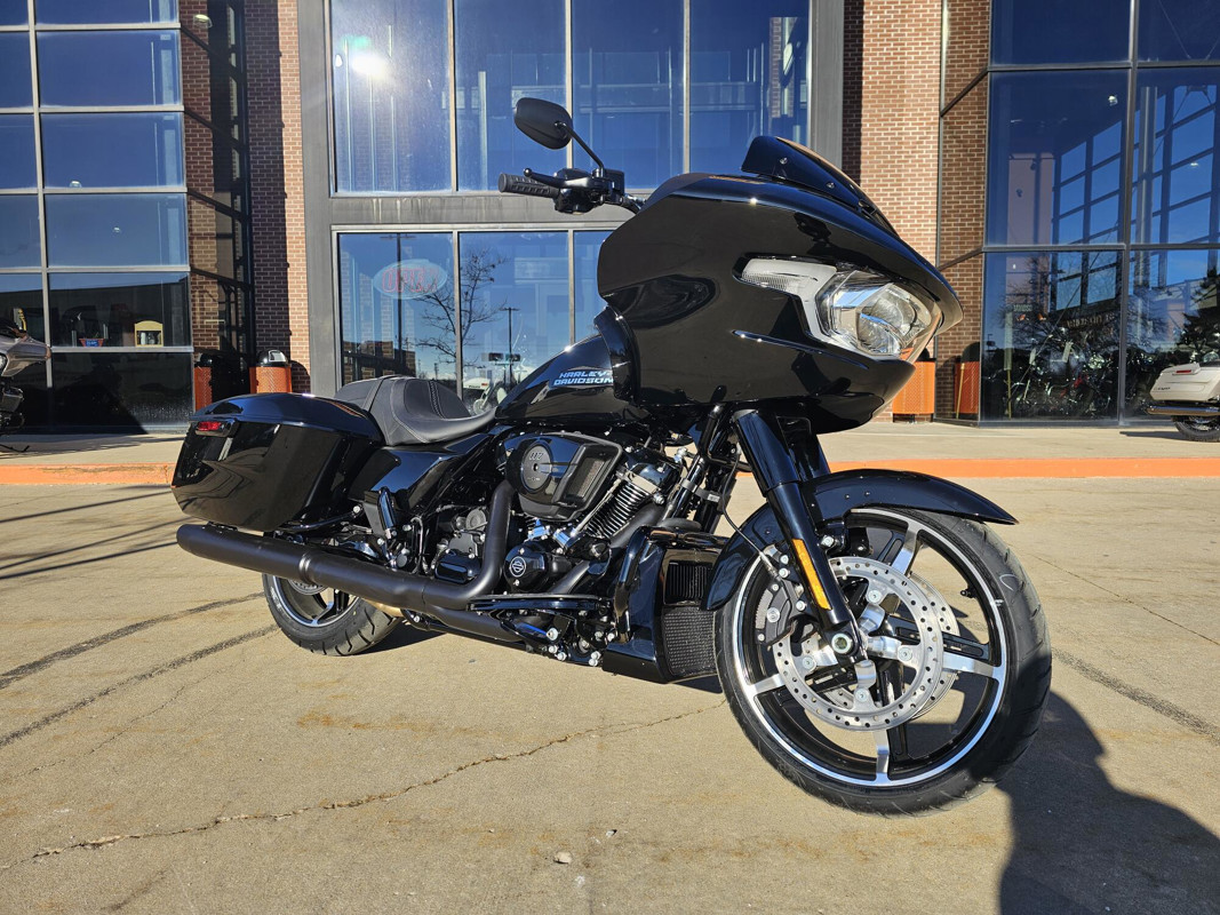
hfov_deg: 73.9
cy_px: 458
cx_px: 610
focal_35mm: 23
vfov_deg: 58.9
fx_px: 811
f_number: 1.7
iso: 10
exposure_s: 1/483
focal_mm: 6.3
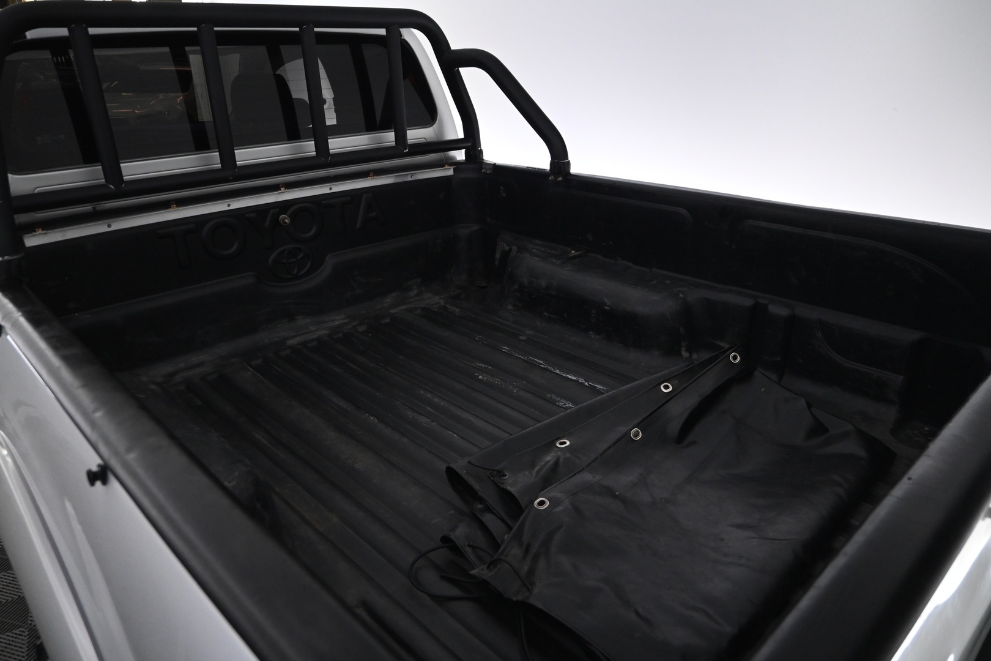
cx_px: 496
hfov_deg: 73.7
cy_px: 330
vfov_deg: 53.1
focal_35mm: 24
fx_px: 661
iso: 1600
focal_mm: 16
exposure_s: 1/50
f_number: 3.5
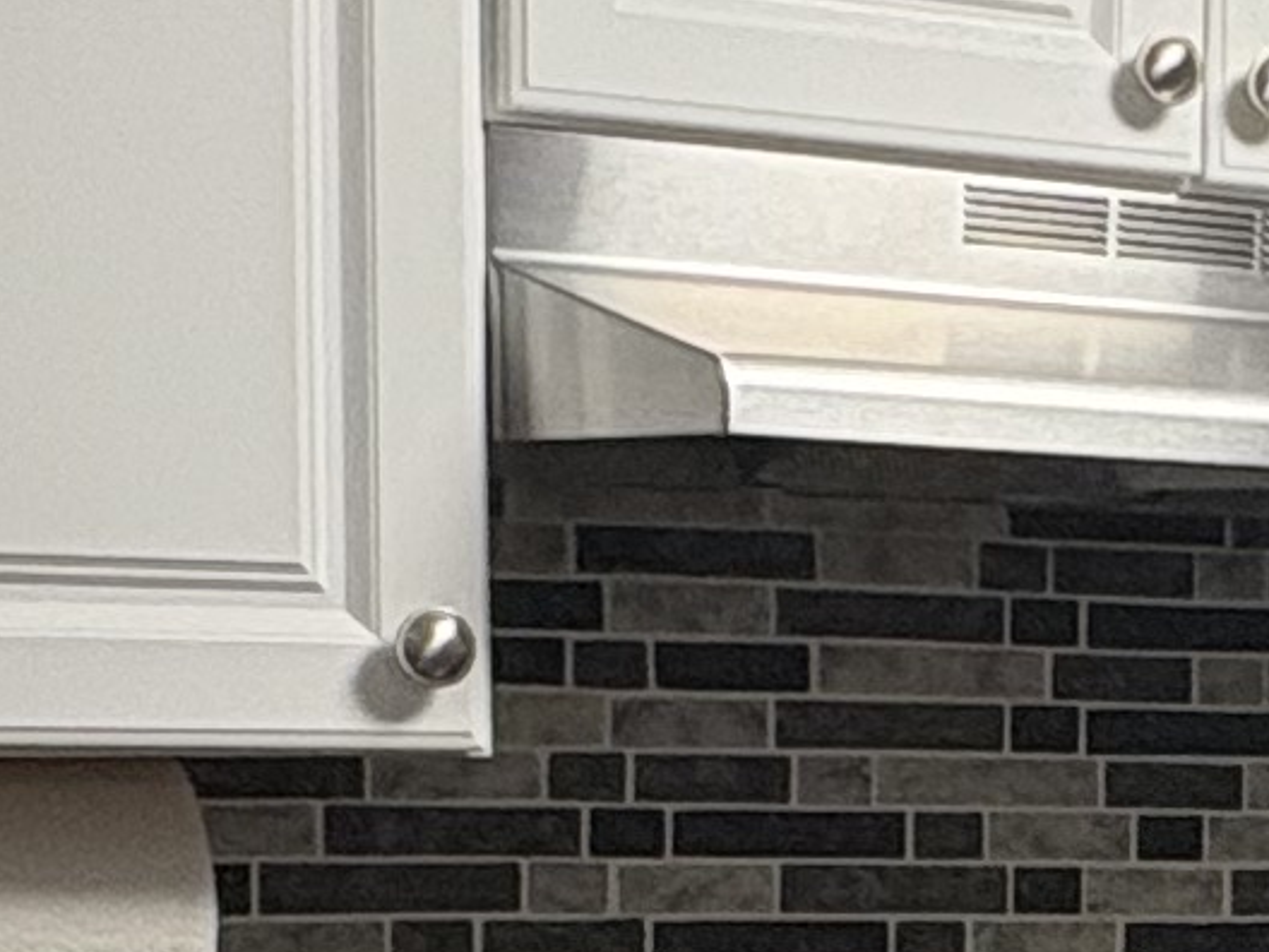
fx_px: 3923
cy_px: 1120
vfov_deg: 13.5
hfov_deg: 17.4
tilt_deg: -5.2
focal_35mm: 107
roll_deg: -1.7
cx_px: 1577
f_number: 2.2
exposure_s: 1/60
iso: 200
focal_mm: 2.22
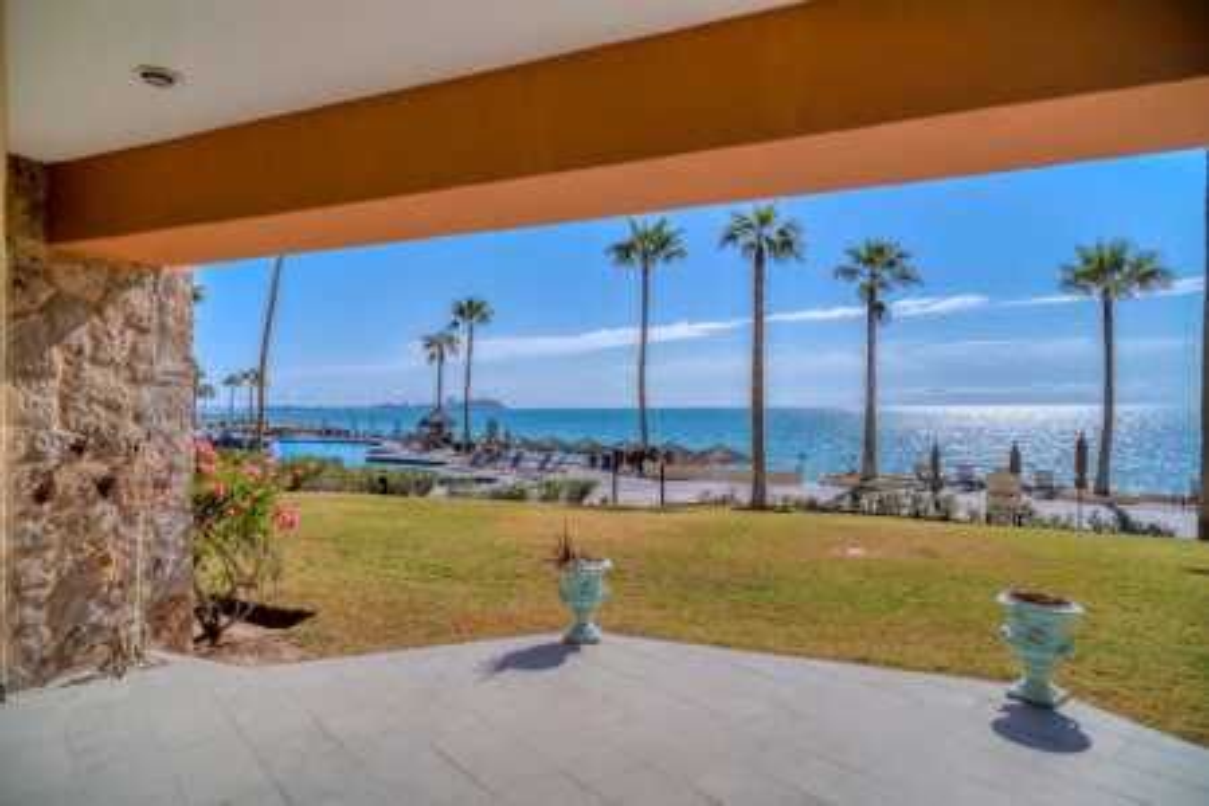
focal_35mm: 20
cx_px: 604
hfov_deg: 84.0
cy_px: 403
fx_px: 672
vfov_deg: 61.9
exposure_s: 1/3000
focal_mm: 20
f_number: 4
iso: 50
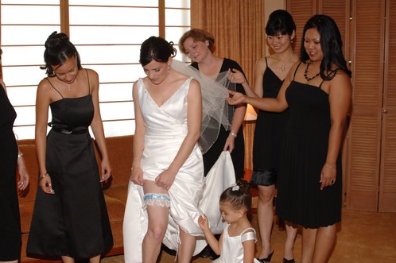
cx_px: 157
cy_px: 158
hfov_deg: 36.8
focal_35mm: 54
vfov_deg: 25.0
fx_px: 593
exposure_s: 1/60
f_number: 5.6
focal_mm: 28
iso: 400
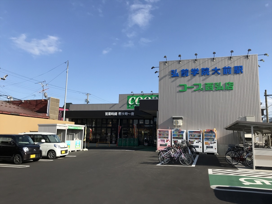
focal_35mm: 28
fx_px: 220
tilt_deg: +10.4
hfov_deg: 63.5
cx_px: 136
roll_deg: -2.6
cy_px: 102
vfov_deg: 49.7
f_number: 1.8
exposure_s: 1/2179
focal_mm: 3.99
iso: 20
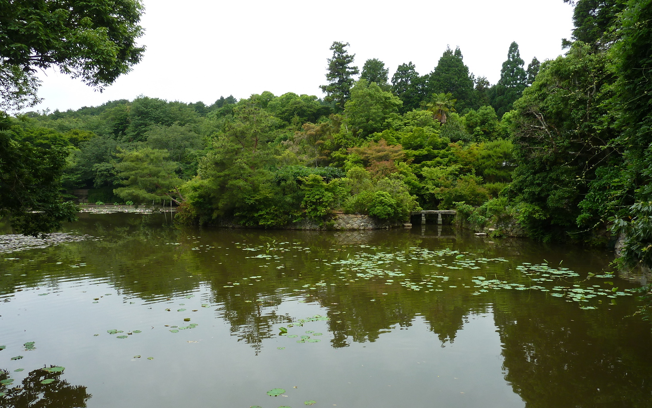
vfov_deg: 43.0
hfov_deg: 64.6
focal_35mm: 29
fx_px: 515
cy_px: 241
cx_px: 326
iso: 80
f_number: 4
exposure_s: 1/100
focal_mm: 4.1
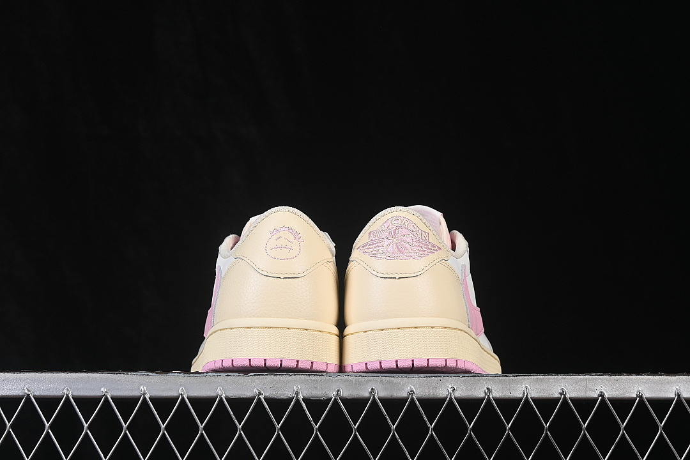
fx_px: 1437
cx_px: 345
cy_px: 230
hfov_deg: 27.0
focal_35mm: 75
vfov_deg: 18.2
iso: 160
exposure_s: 1/80
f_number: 8
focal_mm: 50
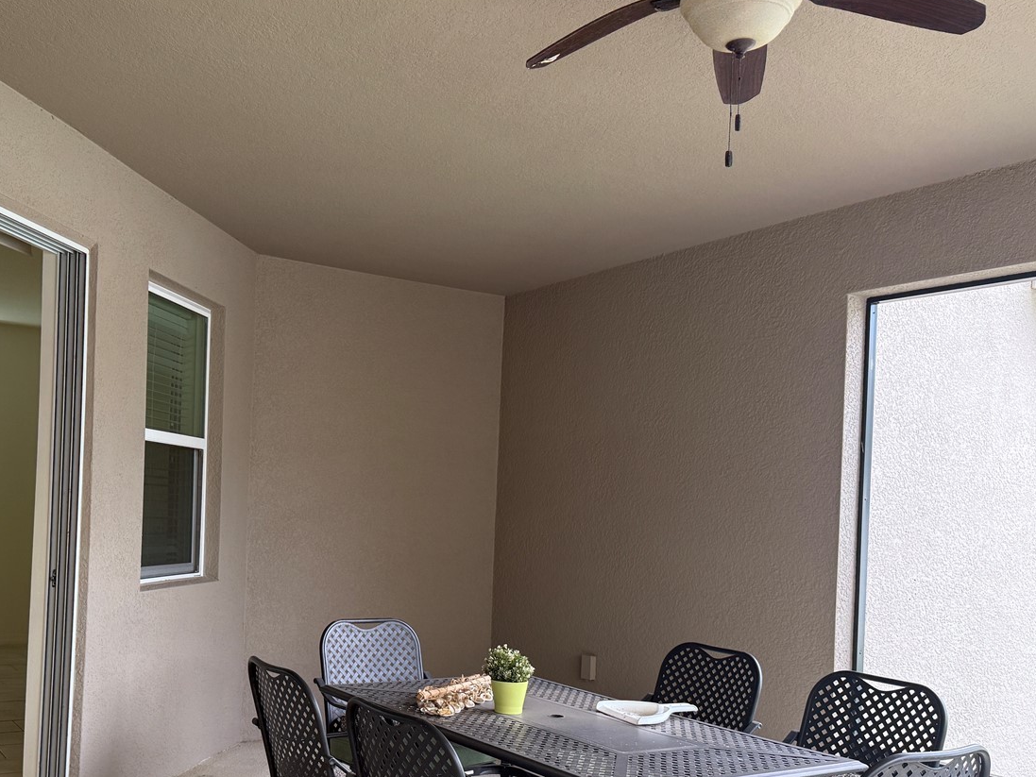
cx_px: 375
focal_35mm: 35
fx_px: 1048
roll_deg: -1.7
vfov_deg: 40.3
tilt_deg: -0.2
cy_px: 509
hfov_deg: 51.9
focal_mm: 6.76
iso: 200
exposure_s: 1/120
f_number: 1.78
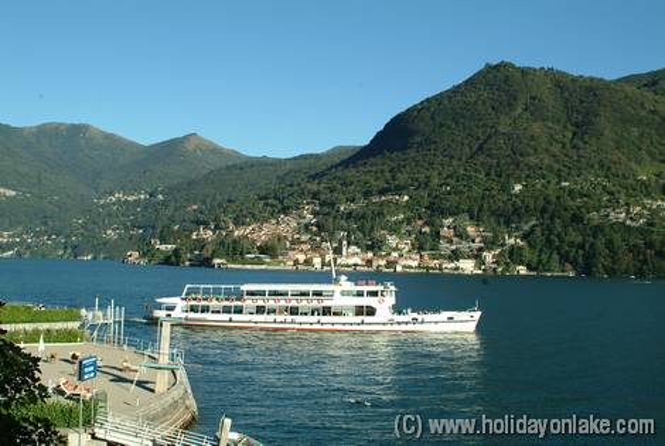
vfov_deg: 32.0
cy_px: 223
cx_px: 332
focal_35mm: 42
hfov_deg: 46.3
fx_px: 777
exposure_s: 1/250
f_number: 6.7
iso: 100
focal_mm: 28
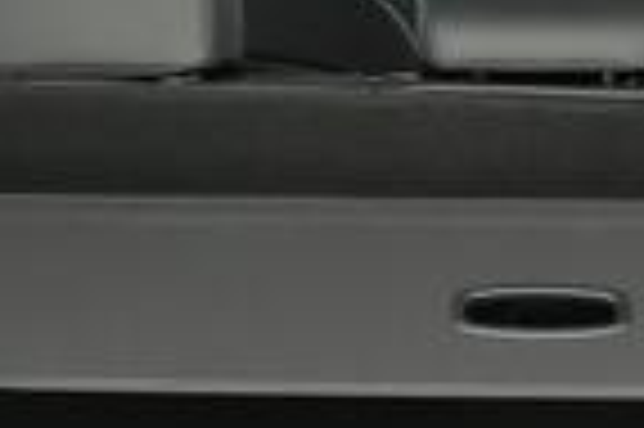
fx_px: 2073
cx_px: 536
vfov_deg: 11.4
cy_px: 586
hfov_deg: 17.5
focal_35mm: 116
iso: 6400
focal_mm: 26
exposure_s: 1/160
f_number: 2.8
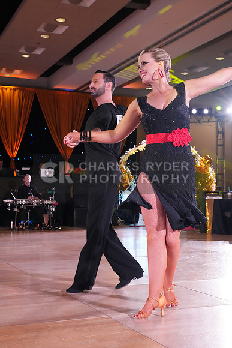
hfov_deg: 26.5
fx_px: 493
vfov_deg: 38.9
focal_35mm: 51
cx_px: 116
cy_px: 174
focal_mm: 51
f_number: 7.1
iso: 8000
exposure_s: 1/250
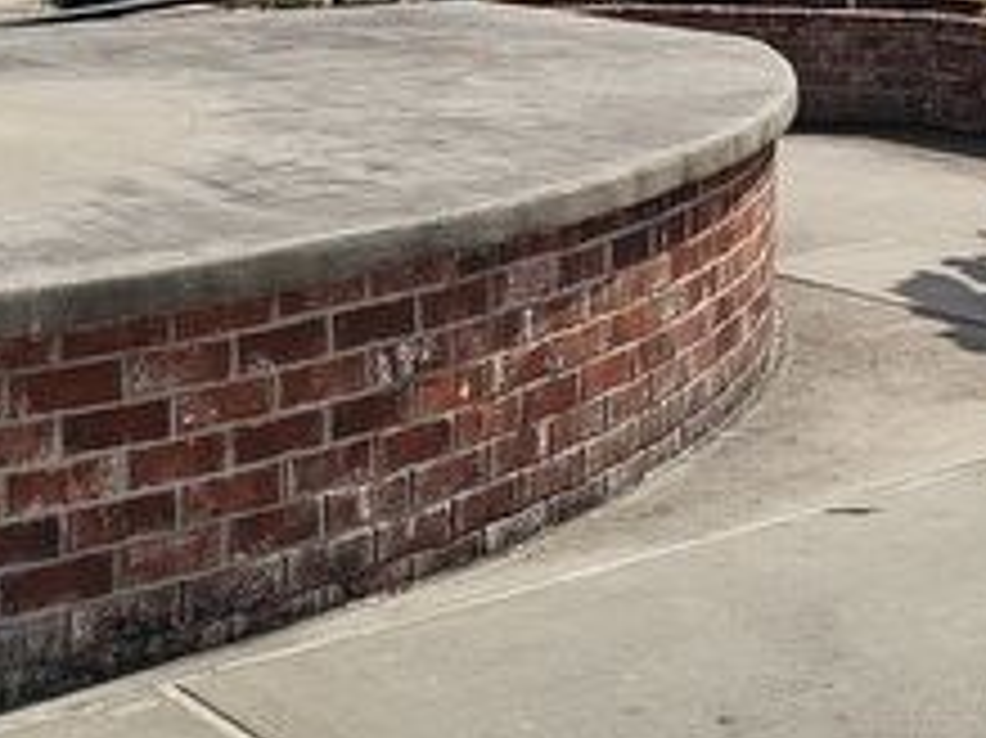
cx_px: 905
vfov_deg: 17.1
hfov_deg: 22.7
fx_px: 2391
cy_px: -27
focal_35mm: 84
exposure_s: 1/1580
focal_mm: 6.3
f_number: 1.7
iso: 10
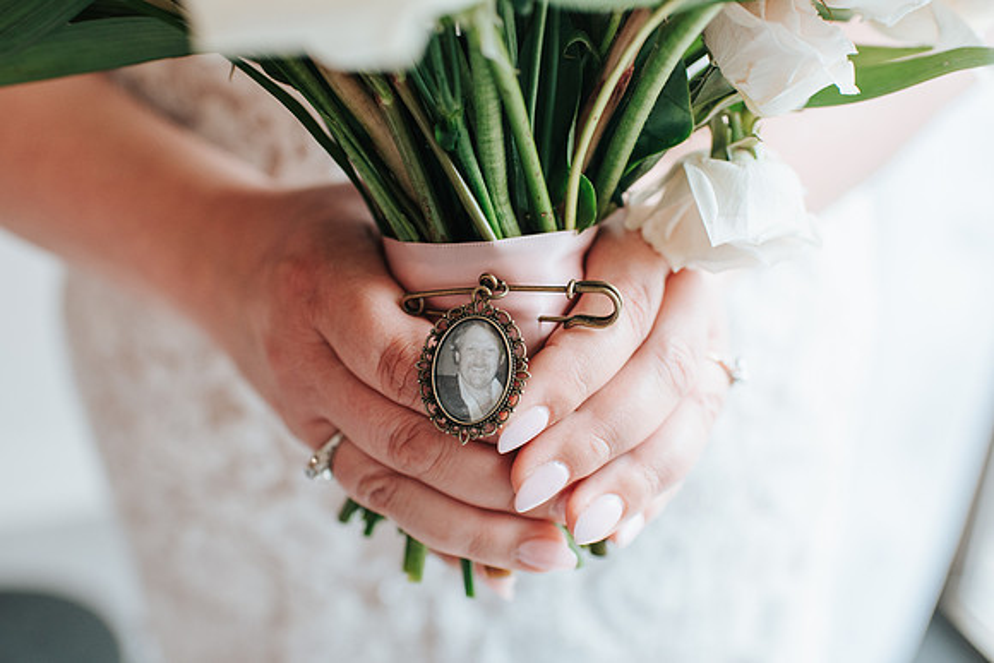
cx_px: 497
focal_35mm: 35
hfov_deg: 54.4
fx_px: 967
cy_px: 332
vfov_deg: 37.9
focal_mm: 35
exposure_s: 1/200
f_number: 3.2
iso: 720
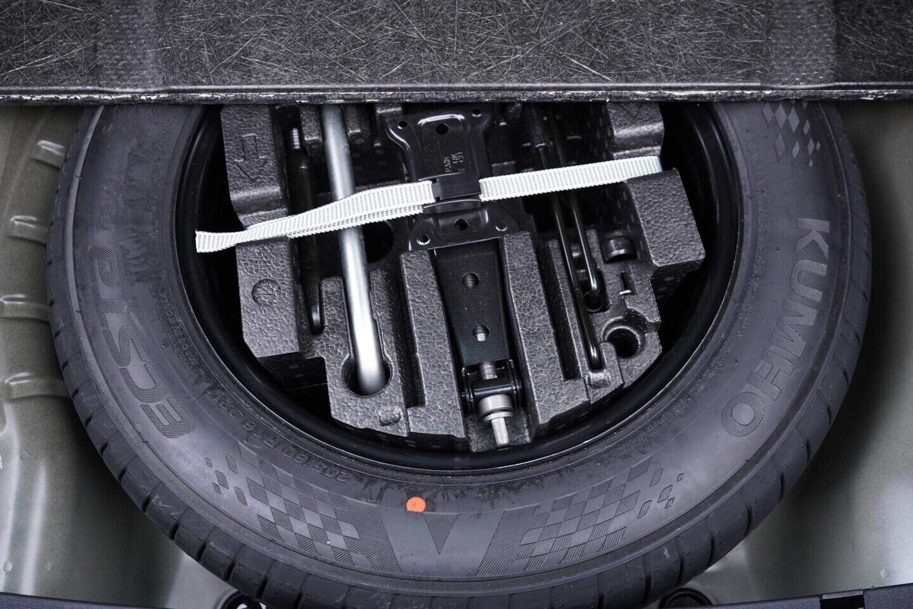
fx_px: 913
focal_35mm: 36
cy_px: 304
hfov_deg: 53.1
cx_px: 456
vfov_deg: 36.9
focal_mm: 24
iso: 400
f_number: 2.8
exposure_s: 1/40
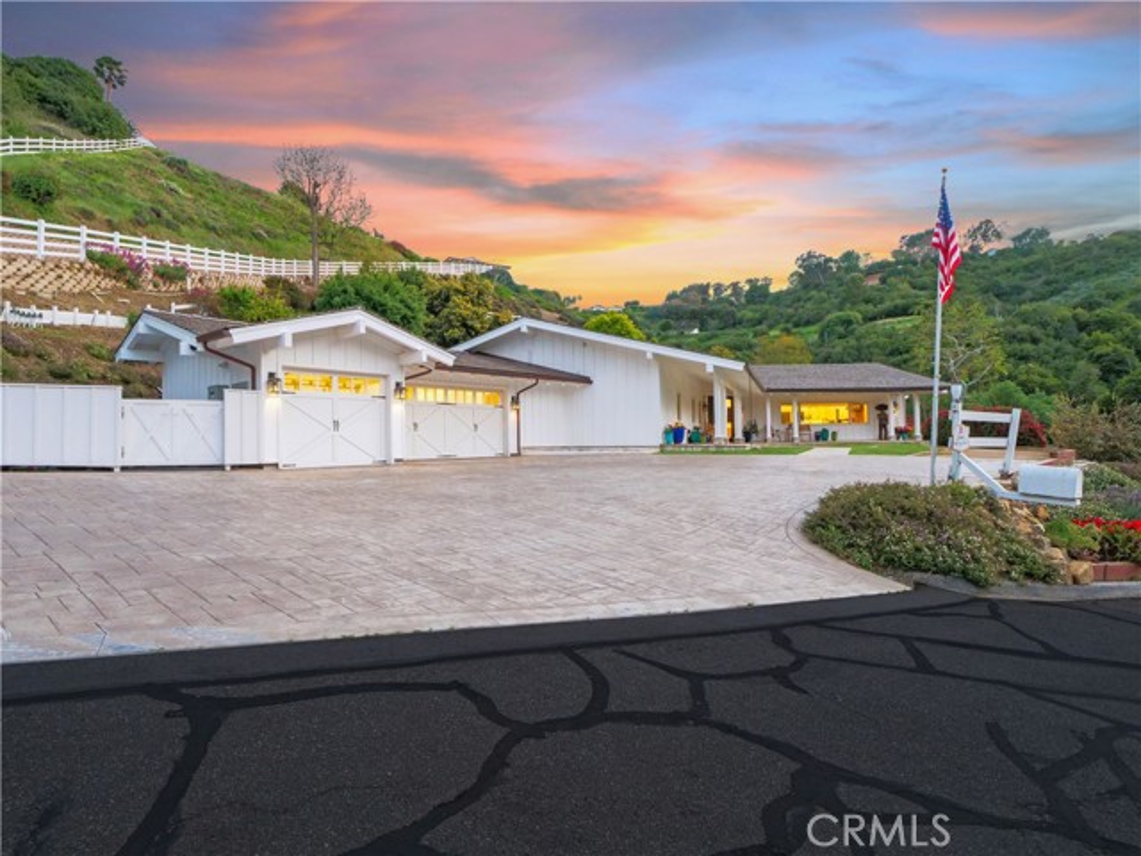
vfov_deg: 71.6
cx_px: 570
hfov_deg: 87.8
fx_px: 593
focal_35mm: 18
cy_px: 428
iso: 2000
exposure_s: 1/6
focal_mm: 9
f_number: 8
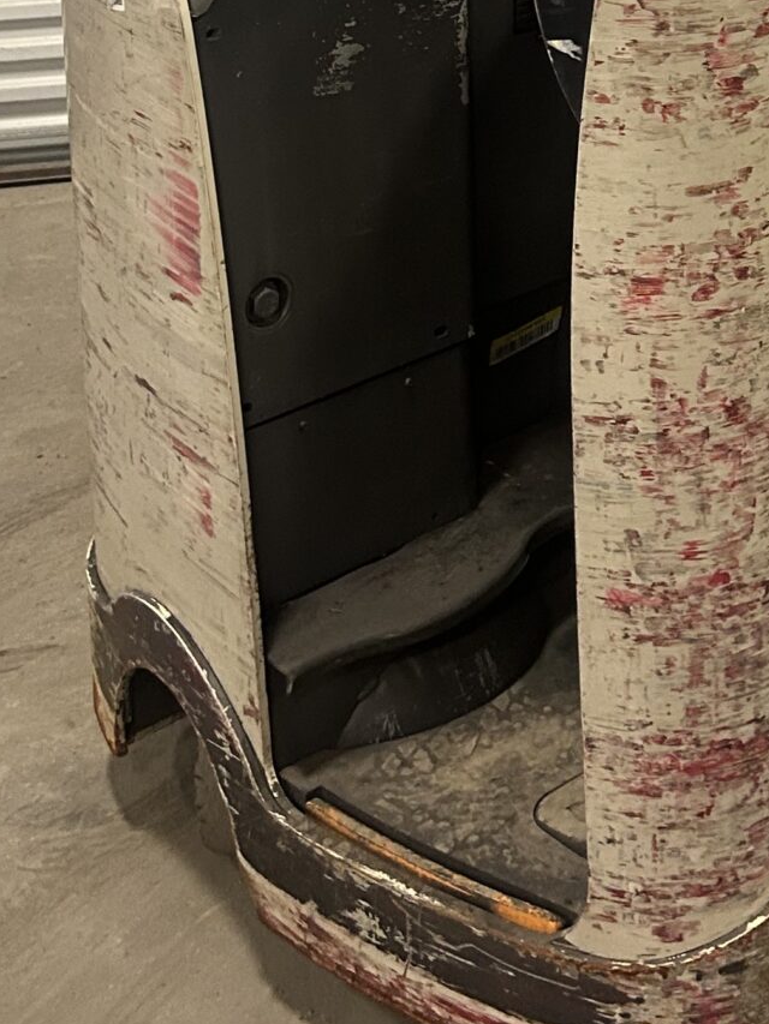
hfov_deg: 18.2
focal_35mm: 78
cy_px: -294
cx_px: 854
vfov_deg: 22.5
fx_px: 2310
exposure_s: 1/60
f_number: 1.5
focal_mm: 5.7
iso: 250
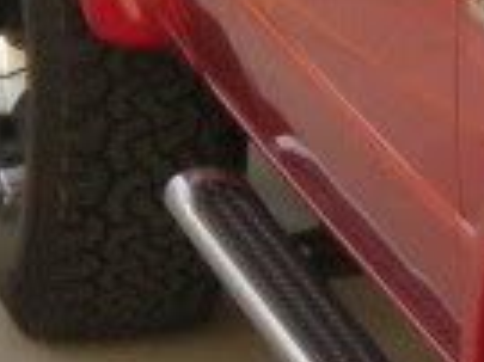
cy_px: 122
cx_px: 1111
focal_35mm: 659
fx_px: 9206
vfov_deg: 2.3
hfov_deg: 3.0
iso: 200
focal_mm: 14.3
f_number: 5.1
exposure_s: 1/112
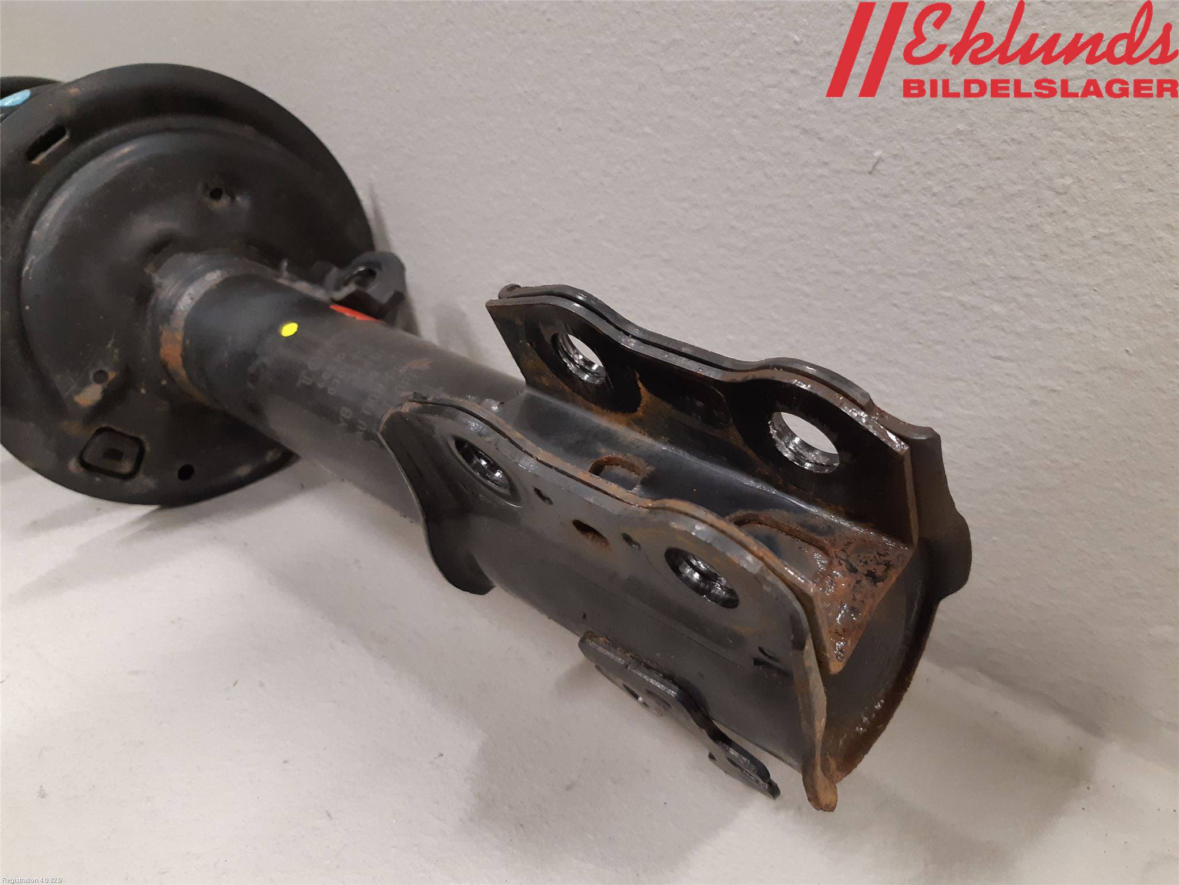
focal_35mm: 26
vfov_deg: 53.1
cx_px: 590
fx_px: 886
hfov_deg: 67.3
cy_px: 442
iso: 200
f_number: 1.7
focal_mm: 3.93
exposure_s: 1/50
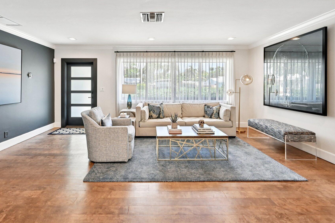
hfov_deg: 93.0
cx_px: 152
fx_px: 158
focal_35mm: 17
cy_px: 89
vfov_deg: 69.7
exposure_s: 1/500
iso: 2500
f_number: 8
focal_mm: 14
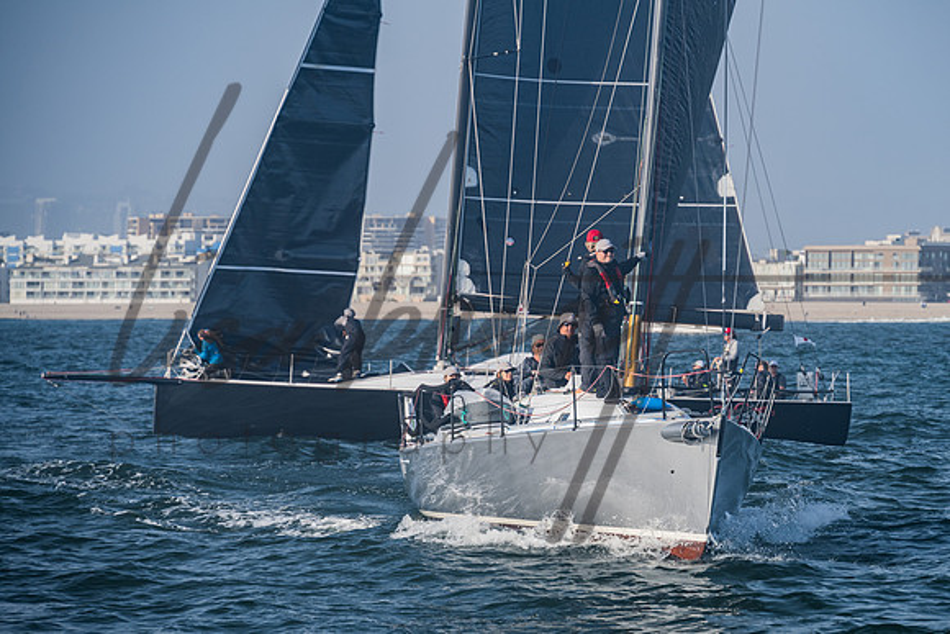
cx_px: 571
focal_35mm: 204
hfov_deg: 10.1
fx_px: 5395
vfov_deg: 6.7
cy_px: 381
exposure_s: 1/400
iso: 200
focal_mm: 170
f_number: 6.3
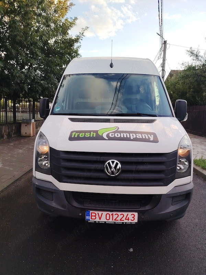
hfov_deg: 56.8
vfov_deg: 71.6
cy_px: 138
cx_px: 103
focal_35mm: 24
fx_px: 190
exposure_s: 1/120
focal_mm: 5.25
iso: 100
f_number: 1.75
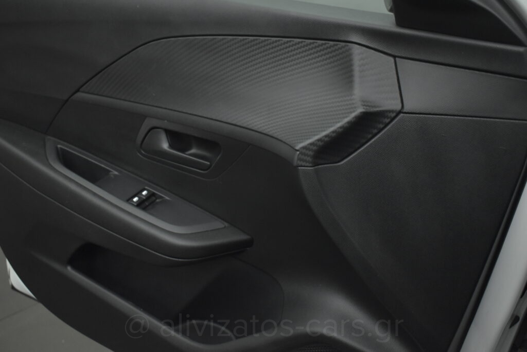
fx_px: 593
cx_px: 264
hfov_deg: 47.9
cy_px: 176
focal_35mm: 40
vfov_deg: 33.1
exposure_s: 1/125
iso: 1600
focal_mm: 27
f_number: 4
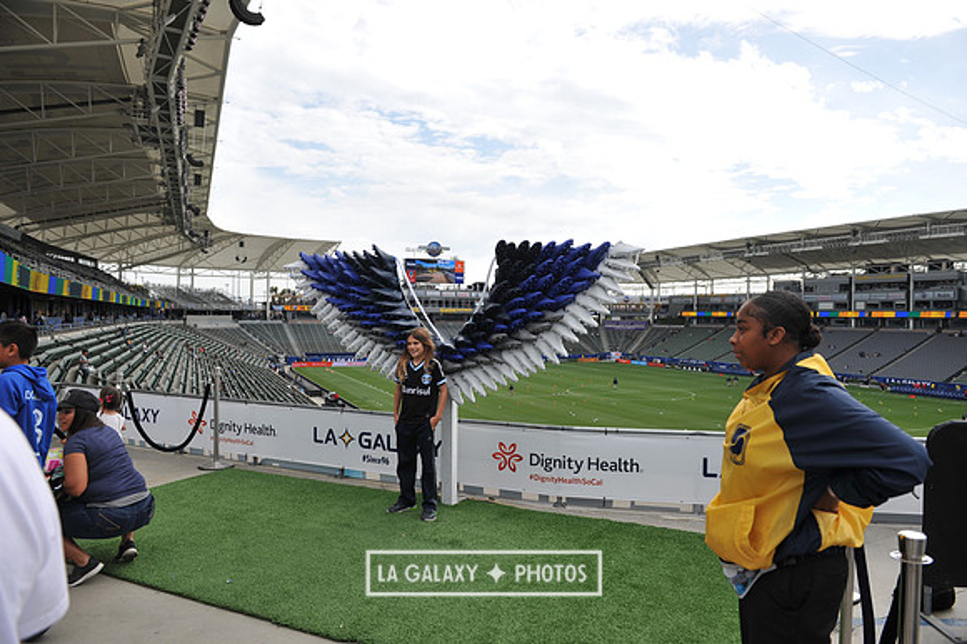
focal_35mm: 24
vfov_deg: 53.1
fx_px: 644
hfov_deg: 73.8
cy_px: 322
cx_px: 484
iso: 200
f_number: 5
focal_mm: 24
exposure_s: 1/1000
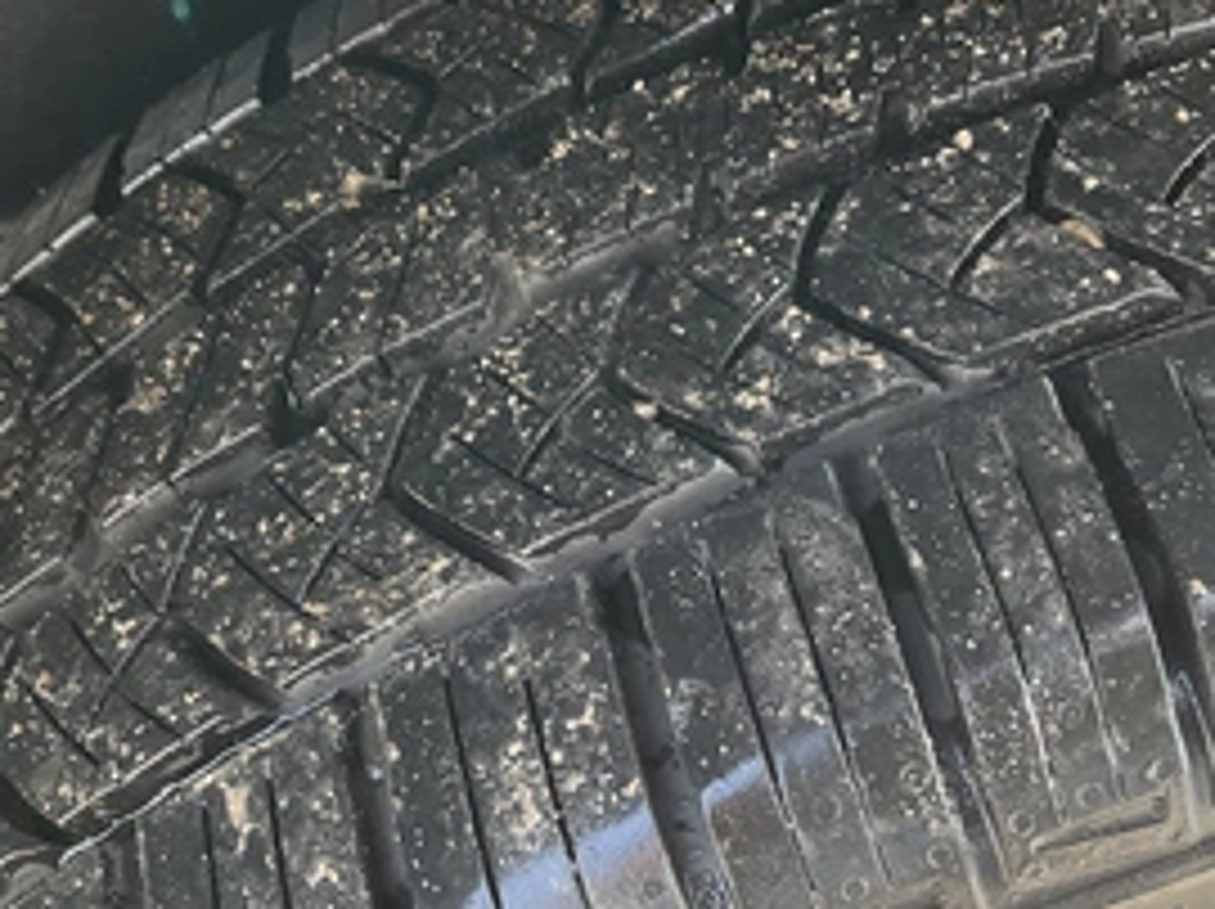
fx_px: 1508
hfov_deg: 43.9
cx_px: 616
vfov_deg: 33.3
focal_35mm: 43
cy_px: 598
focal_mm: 3
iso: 64
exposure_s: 1/88
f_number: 1.8
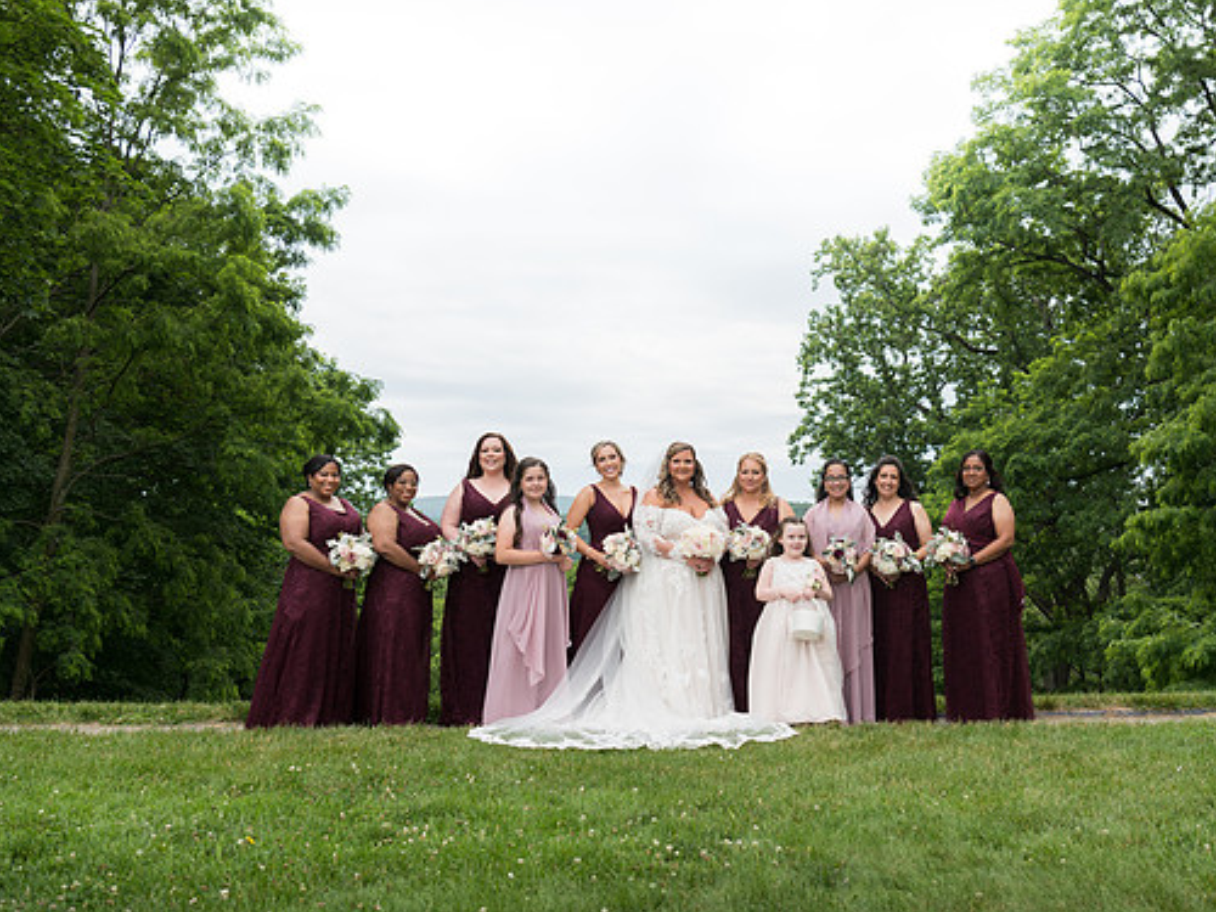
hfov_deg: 45.6
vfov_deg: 35.1
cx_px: 700
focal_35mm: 41
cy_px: 434
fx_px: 1440
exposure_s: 1/320
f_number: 4.5
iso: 64
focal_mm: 32
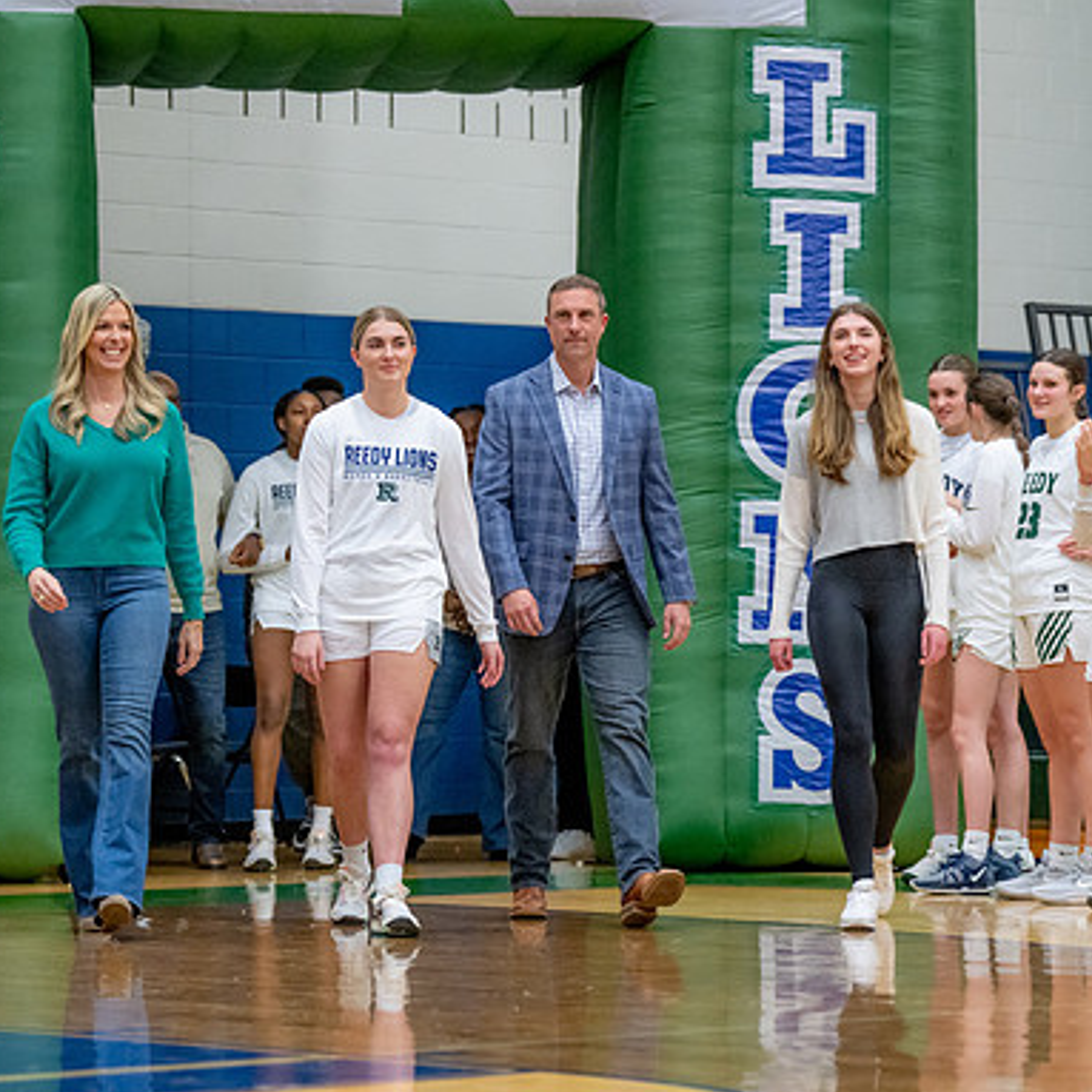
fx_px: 5139
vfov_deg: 12.1
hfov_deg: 12.1
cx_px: 490
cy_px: 549
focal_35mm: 144
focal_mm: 98
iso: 3200
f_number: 2.8
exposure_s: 1/400
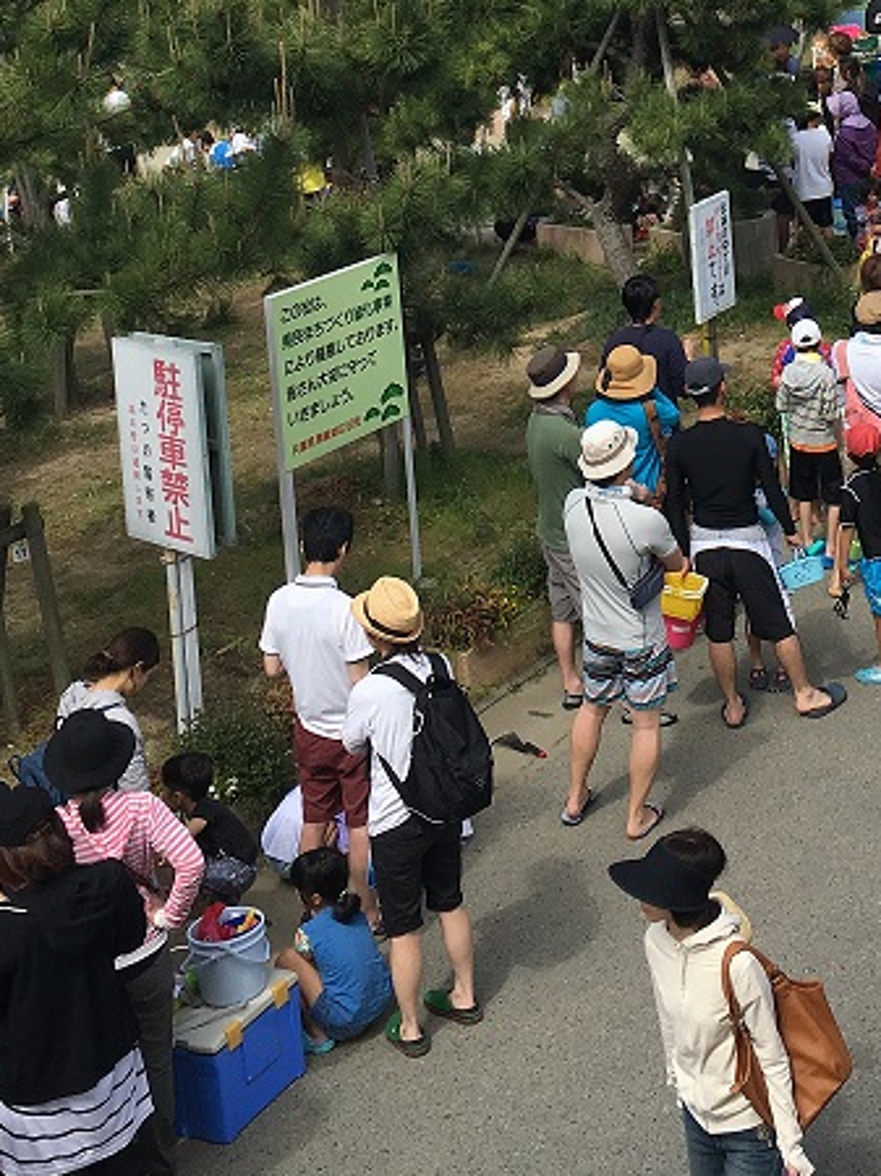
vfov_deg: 28.1
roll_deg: +3.2
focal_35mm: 65
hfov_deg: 22.4
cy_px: 16
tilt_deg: -8.5
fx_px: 2208
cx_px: 661
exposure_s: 1/1183
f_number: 2.2
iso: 25
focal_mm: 4.15
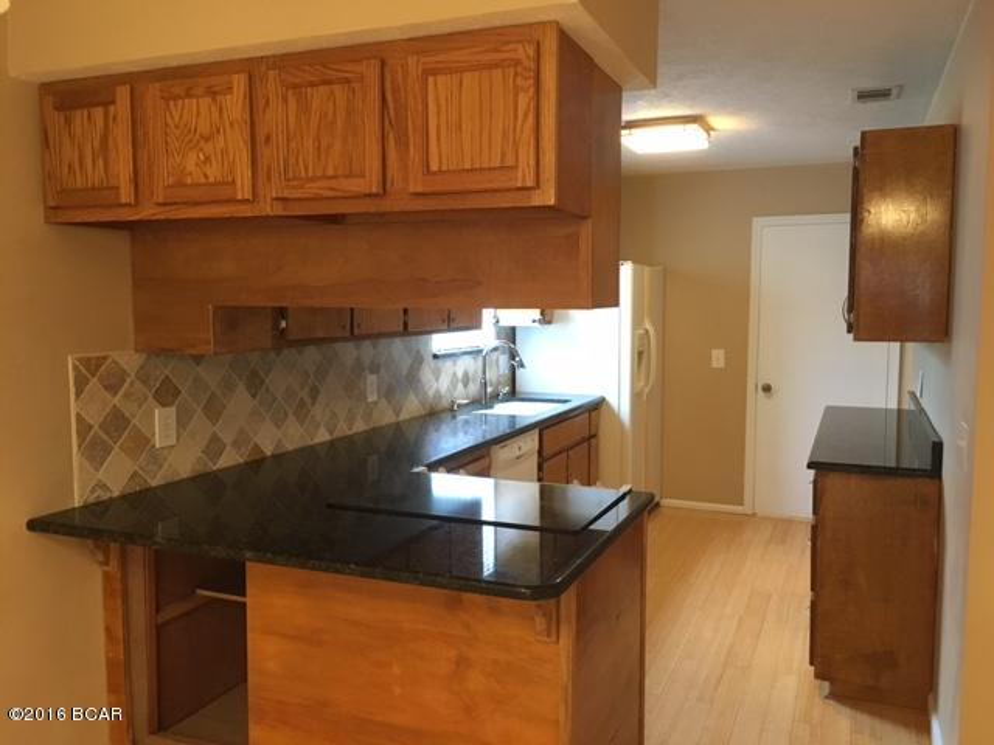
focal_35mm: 29
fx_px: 833
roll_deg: +0.0
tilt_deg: -4.1
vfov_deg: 48.2
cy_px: 372
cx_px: 497
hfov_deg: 61.7
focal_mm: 4.15
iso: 200
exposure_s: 1/20
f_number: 2.2
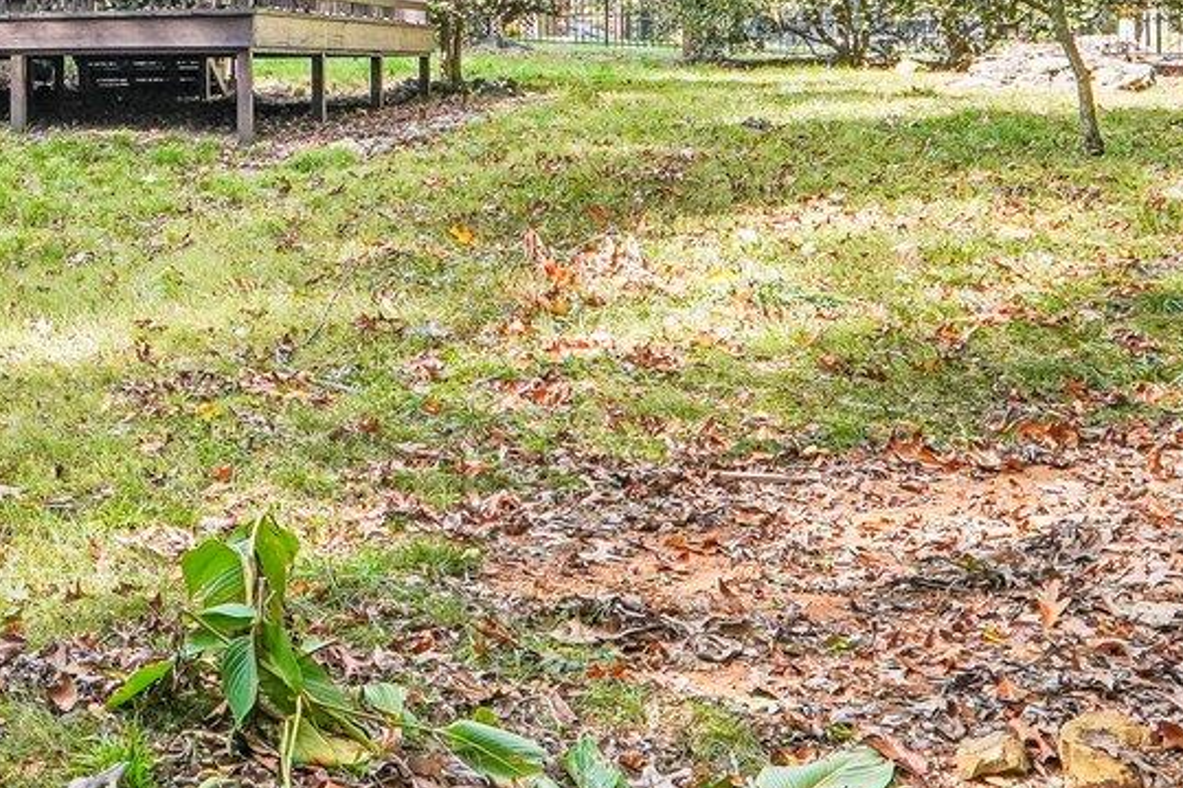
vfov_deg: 22.1
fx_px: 1966
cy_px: 69
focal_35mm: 60
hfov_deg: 27.7
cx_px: -369
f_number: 8
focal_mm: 10.5
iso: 200
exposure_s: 1/30
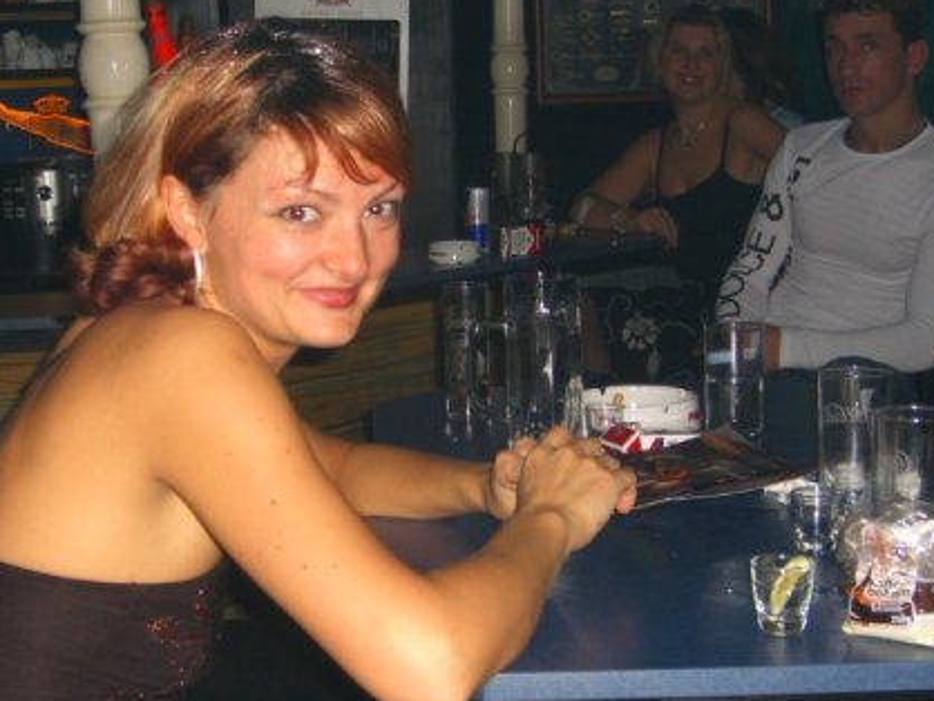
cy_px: 402
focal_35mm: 66
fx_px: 1782
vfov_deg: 22.3
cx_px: 349
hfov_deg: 29.3
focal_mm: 9.5
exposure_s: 1/60
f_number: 3.1
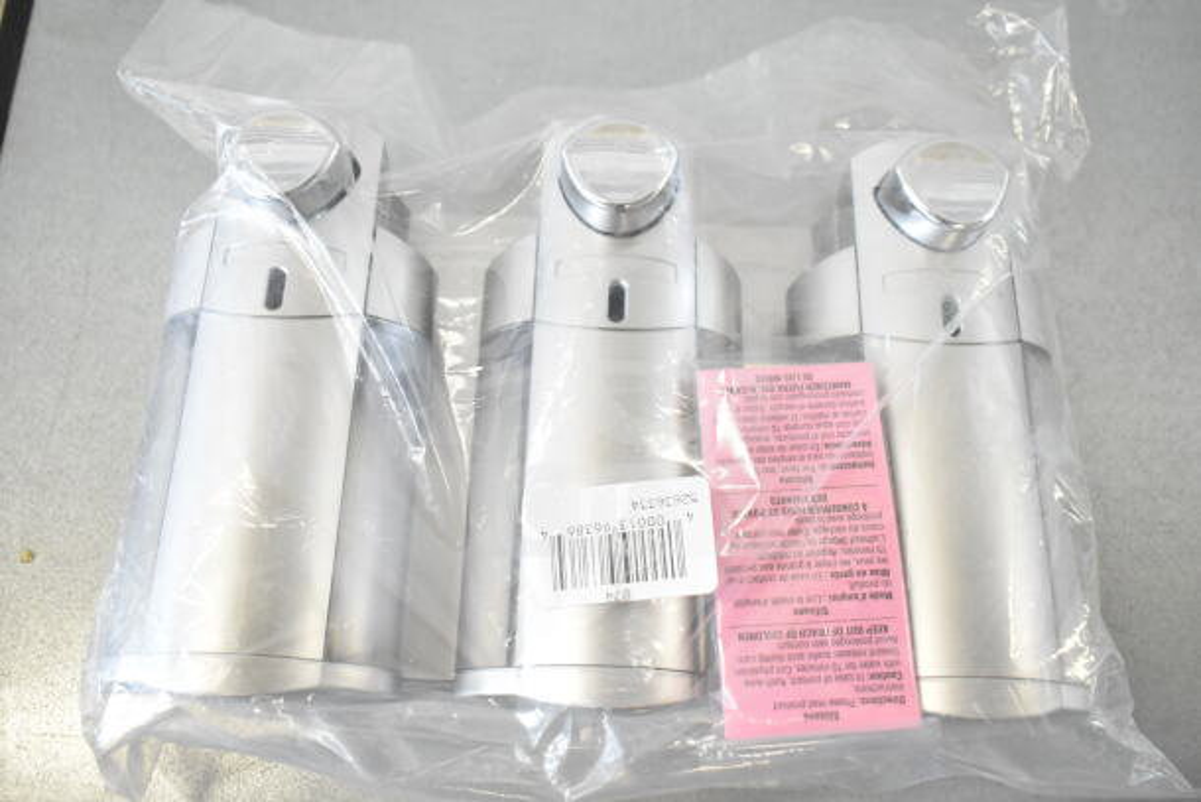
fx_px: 1051
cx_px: 600
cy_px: 401
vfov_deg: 41.7
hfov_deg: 59.5
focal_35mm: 32
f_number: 5
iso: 1600
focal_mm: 21
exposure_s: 1/100
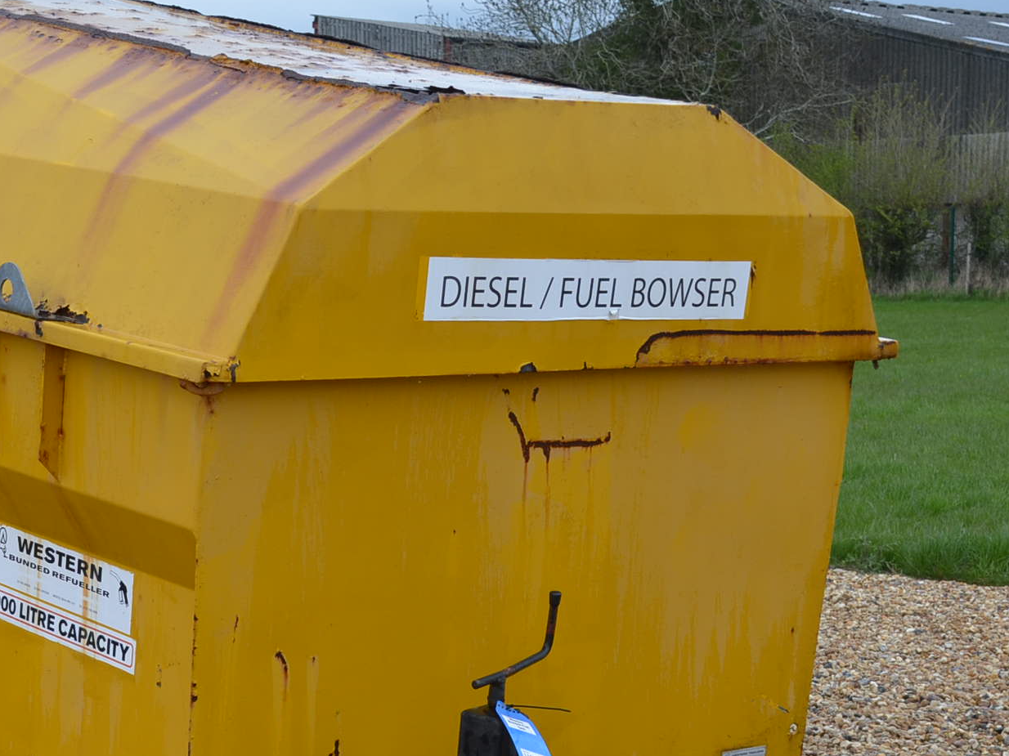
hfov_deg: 21.2
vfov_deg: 16.0
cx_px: 293
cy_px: 519
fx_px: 2681
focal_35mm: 92
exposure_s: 1/125
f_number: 5.6
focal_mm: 32
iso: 220
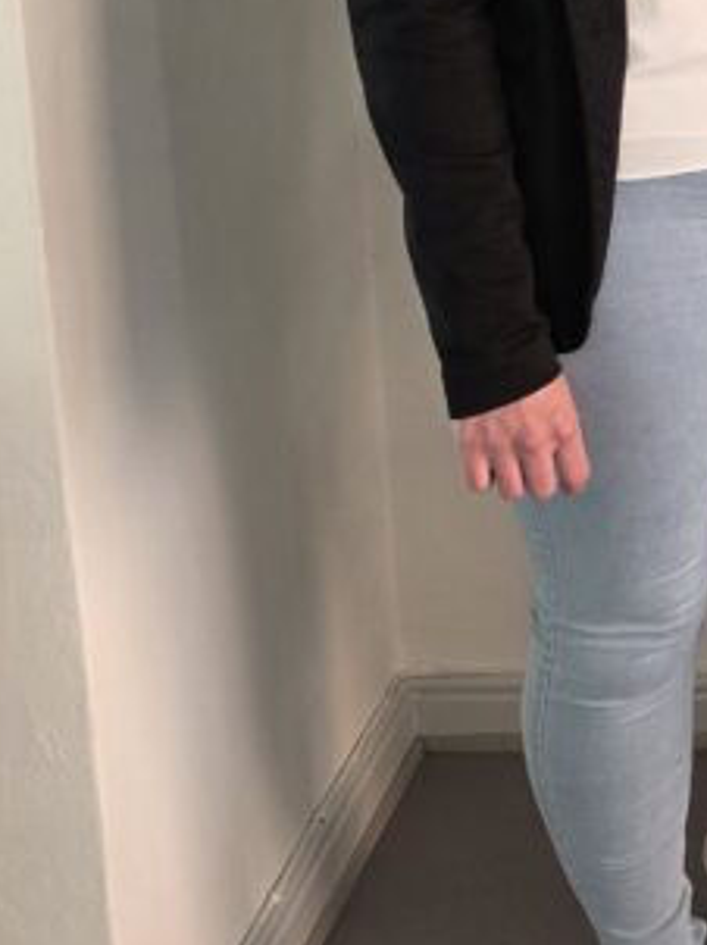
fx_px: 2127
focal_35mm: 78
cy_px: -72
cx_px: 1076
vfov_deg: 23.6
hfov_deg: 17.0
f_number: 1.7
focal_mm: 6.3
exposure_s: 1/180
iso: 200
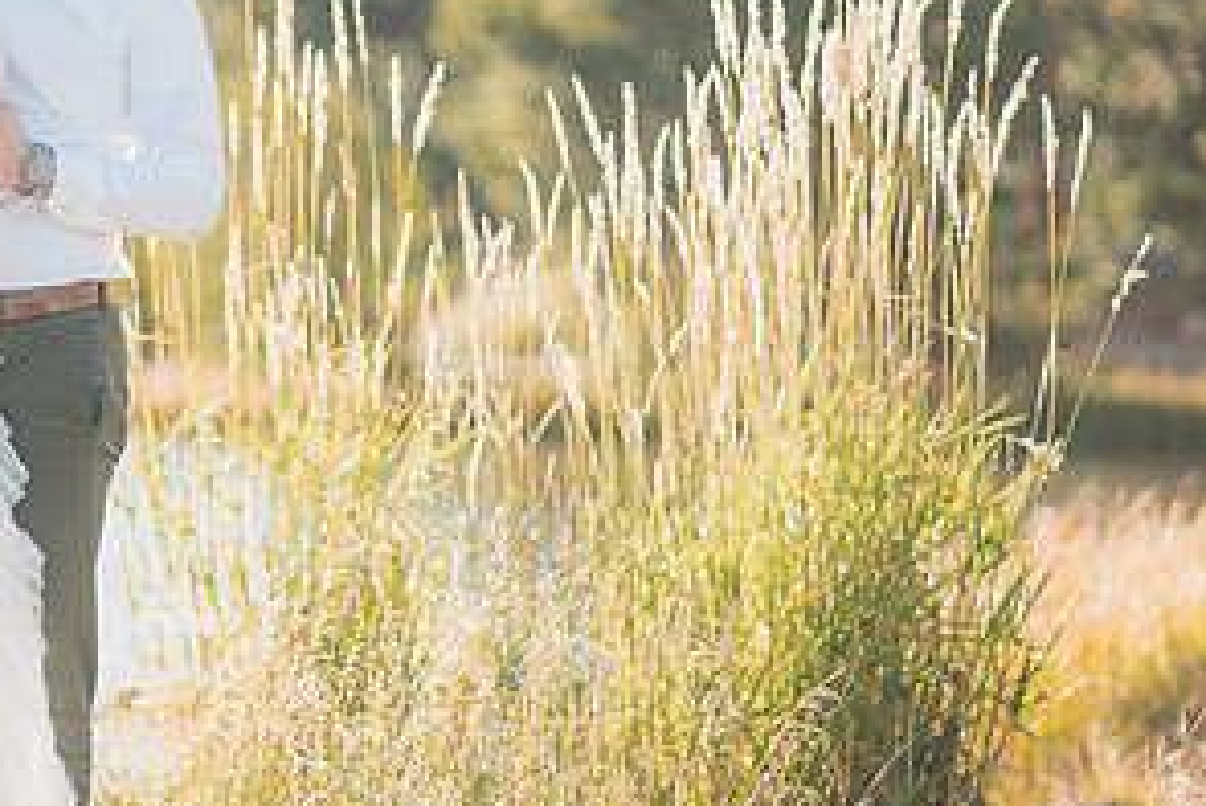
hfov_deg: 12.0
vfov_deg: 8.1
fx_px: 5698
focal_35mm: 170
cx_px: 204
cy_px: 219
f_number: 1.8
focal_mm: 85
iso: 200
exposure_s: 1/1250
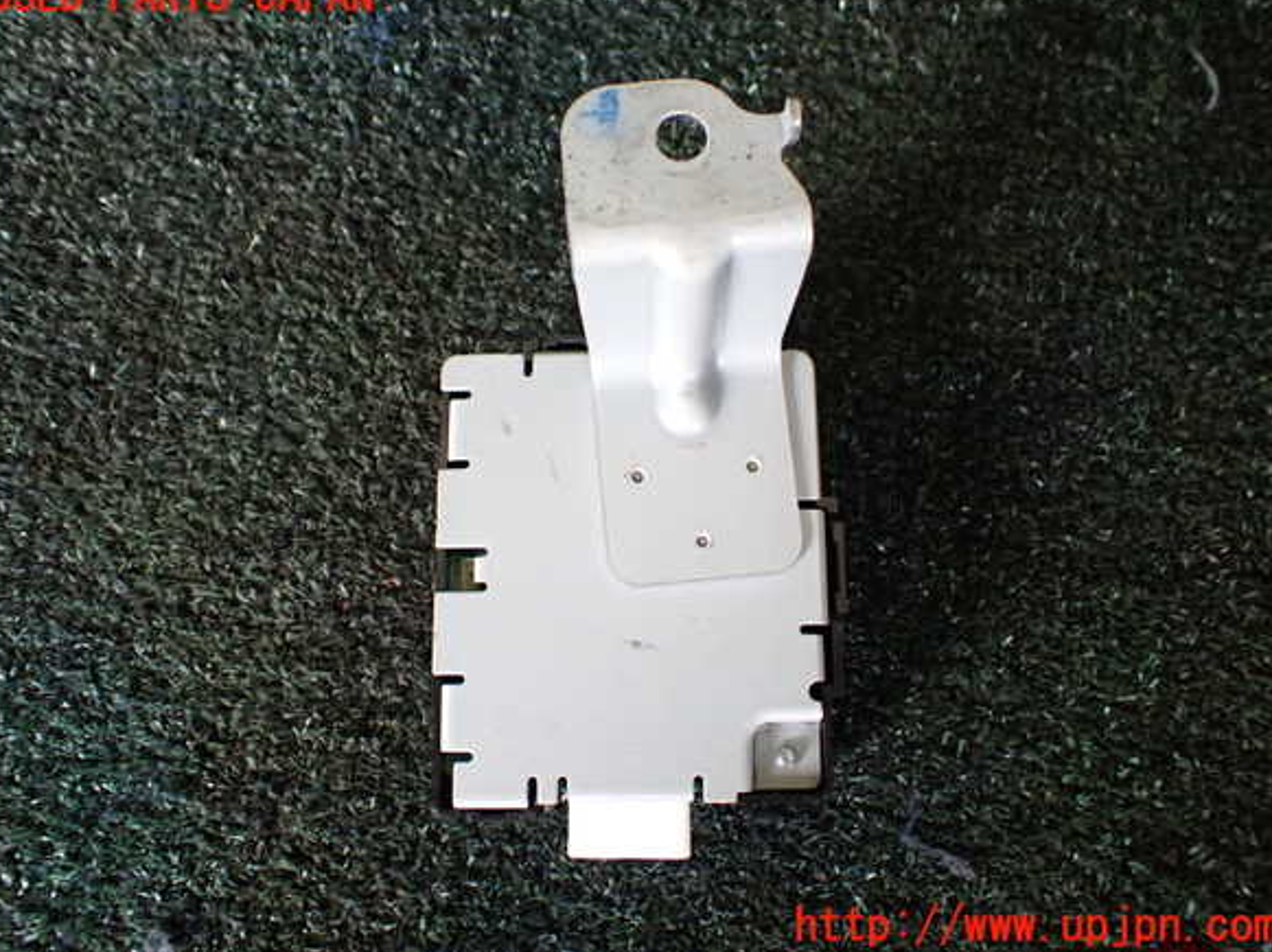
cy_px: 462
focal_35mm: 31
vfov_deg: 45.4
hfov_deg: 58.4
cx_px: 633
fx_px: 1138
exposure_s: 1/125
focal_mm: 5.4
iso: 400
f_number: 2.3
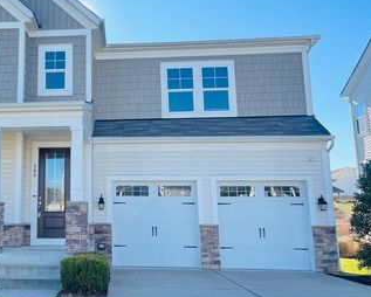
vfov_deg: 37.3
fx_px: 439
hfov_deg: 43.8
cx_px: 80
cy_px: 135
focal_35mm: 40
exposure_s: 1/813
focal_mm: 5.1
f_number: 1.6
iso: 50
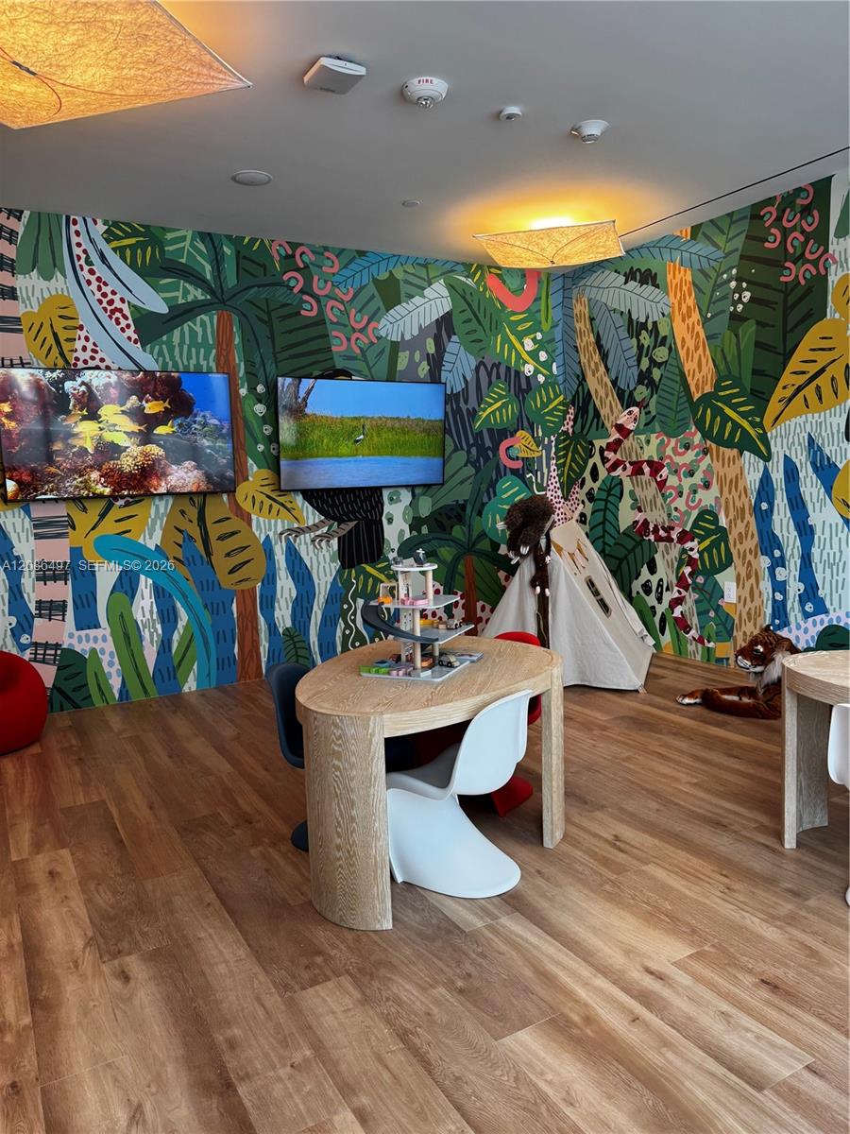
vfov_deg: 71.6
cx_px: 425
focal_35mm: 24
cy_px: 567
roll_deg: +2.3
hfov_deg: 56.8
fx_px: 786
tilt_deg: -6.5
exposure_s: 1/120
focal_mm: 6.76
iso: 100
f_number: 1.78
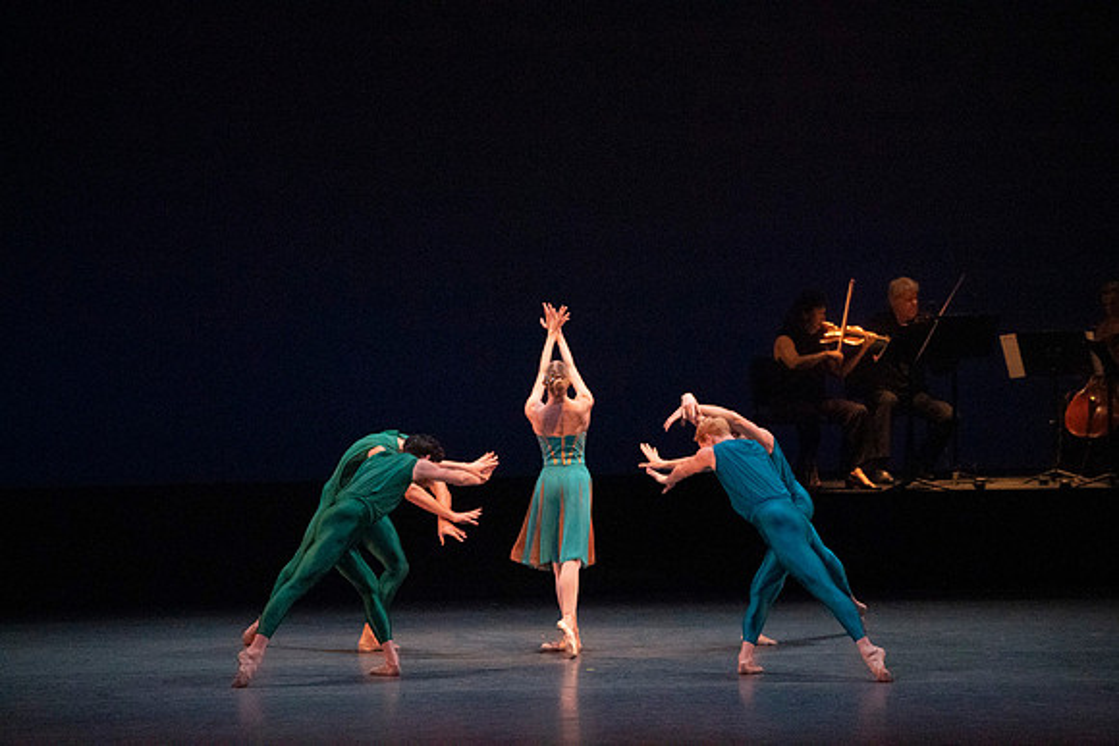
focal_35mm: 226
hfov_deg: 9.1
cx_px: 560
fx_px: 7026
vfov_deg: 6.1
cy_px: 373
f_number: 8
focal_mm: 226
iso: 25600
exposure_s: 1/400
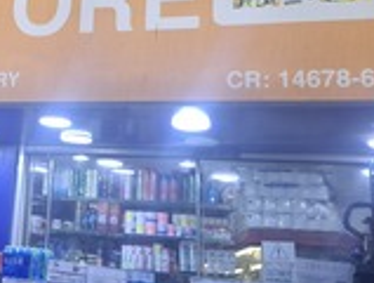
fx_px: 715
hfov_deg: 28.1
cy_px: 58
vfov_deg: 22.1
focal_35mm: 66
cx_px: 29
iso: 125
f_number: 1.8
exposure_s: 1/100
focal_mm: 5.54
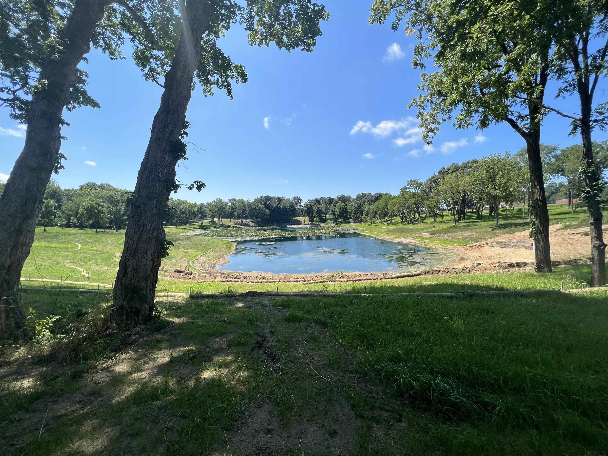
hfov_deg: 106.2
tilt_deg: -2.2
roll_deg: +1.5
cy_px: 228
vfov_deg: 89.9
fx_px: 228
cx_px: 304
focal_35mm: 13
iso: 32
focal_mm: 1.57
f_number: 1.8
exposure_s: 1/1783
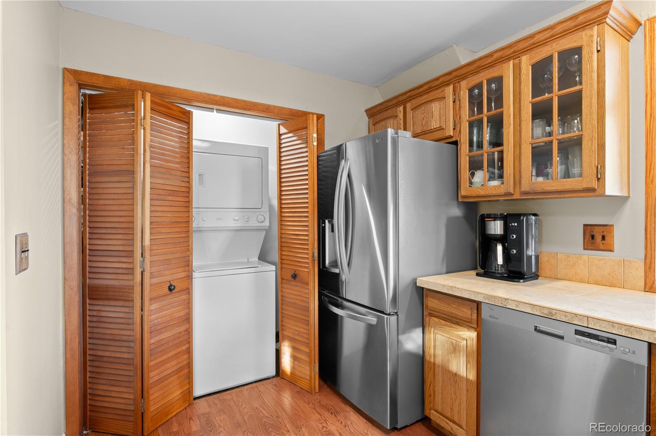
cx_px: 328
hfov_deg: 93.3
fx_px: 309
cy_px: 218
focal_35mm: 17
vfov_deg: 70.3
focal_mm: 17
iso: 400
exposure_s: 1.6
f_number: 8
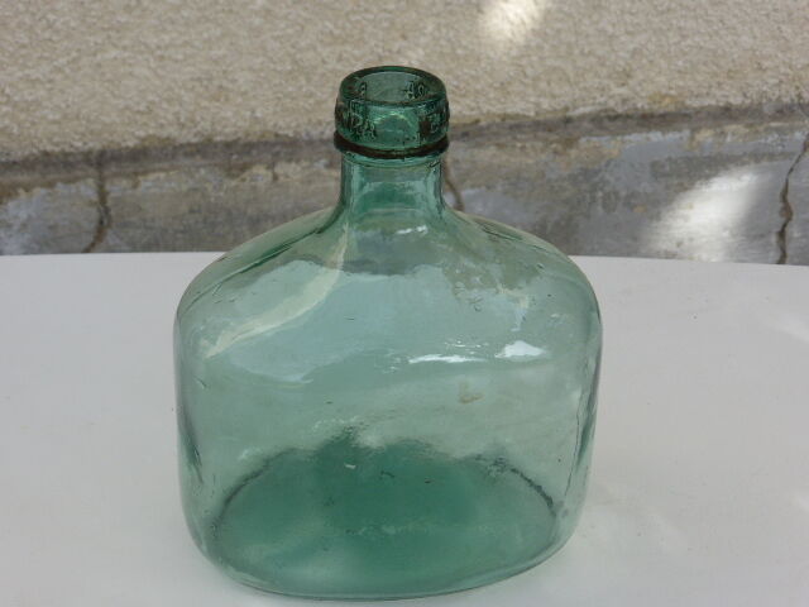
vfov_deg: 17.4
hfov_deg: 23.0
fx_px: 1987
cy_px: 304
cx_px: 404
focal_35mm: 85
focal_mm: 14.2
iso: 100
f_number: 5.1
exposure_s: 1/200
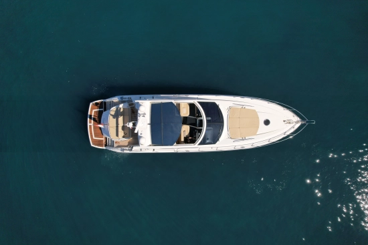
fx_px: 225
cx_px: 184
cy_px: 122
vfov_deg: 57.3
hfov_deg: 78.6
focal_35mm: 22
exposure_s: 1/200
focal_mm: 8.38
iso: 100
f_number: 2.8
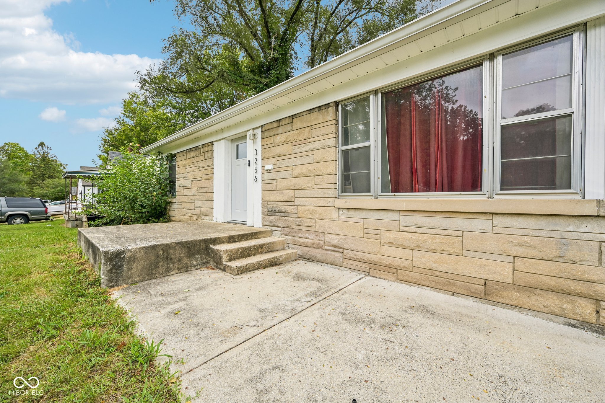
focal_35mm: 14
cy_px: 202
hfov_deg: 104.3
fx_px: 235
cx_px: 302
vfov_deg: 81.2
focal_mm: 14
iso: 100
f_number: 8
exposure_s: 1/125
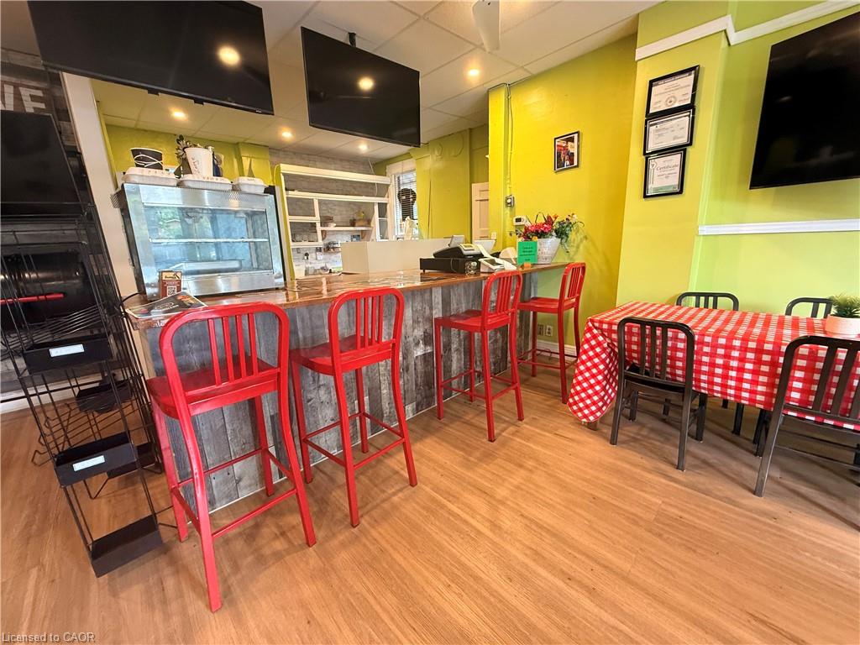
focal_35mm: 14
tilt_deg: -13.2
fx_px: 348
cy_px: 322
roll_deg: +1.7
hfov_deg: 102.1
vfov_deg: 85.7
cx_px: 430
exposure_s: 1/60
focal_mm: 2.22
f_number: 2.2
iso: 250
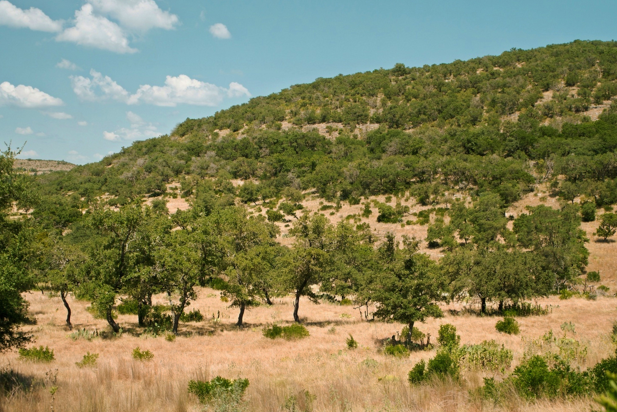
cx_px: 363
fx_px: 754
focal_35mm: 44
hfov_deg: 44.3
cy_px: 216
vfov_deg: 30.5
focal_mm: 37
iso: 400
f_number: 4
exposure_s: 1/1600
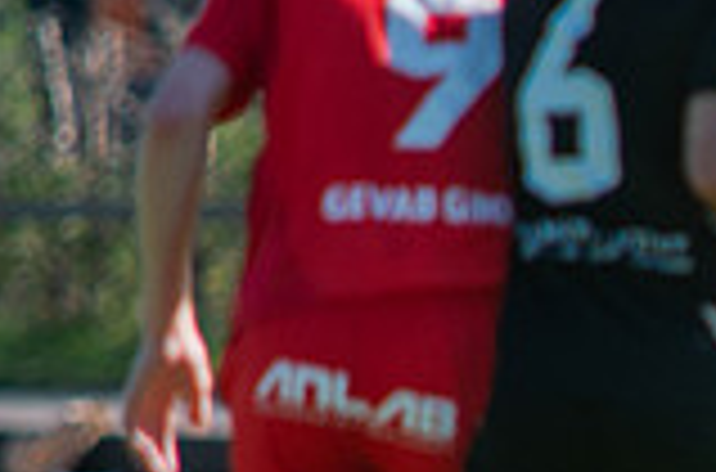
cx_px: 1556
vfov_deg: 0.7
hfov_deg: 1.0
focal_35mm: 2084
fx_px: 41325
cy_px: 650
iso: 360
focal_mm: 420
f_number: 4
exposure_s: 1/1600
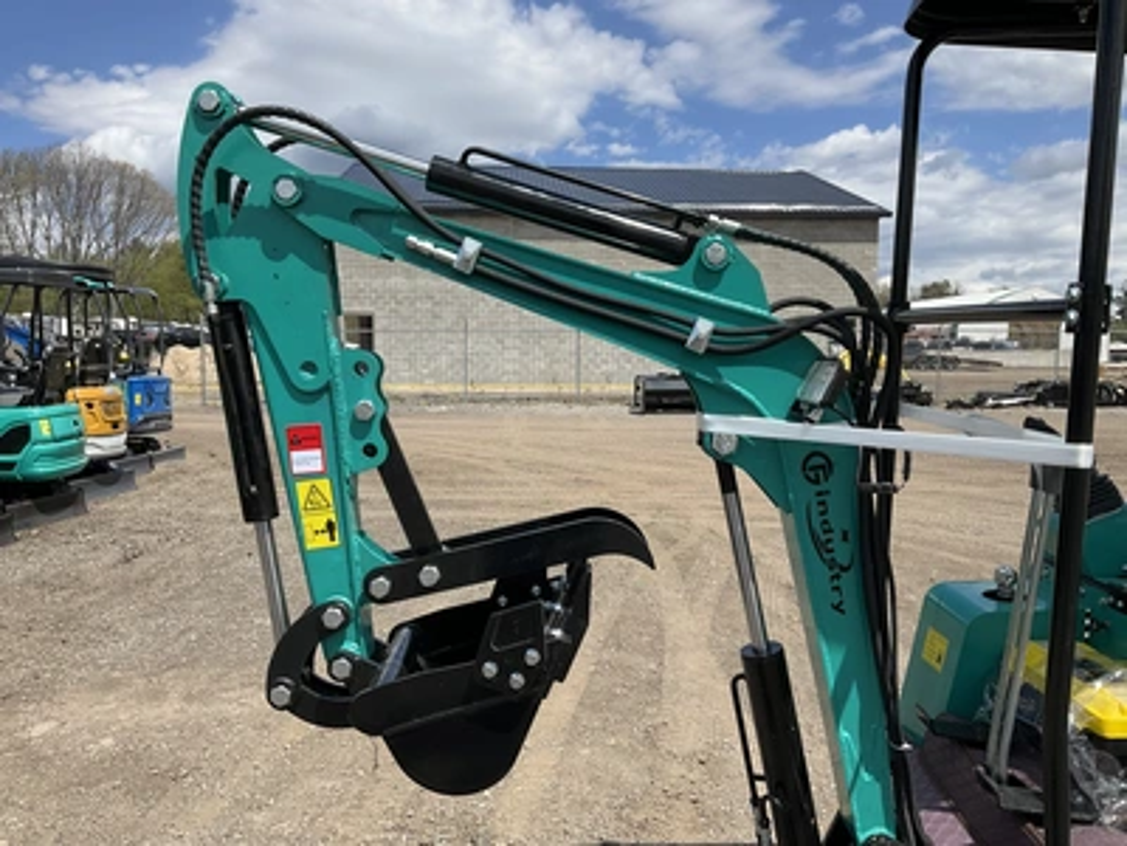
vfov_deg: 48.2
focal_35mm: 29
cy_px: 423
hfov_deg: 61.7
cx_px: 564
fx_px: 944
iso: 25
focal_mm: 3
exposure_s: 1/2227
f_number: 1.8
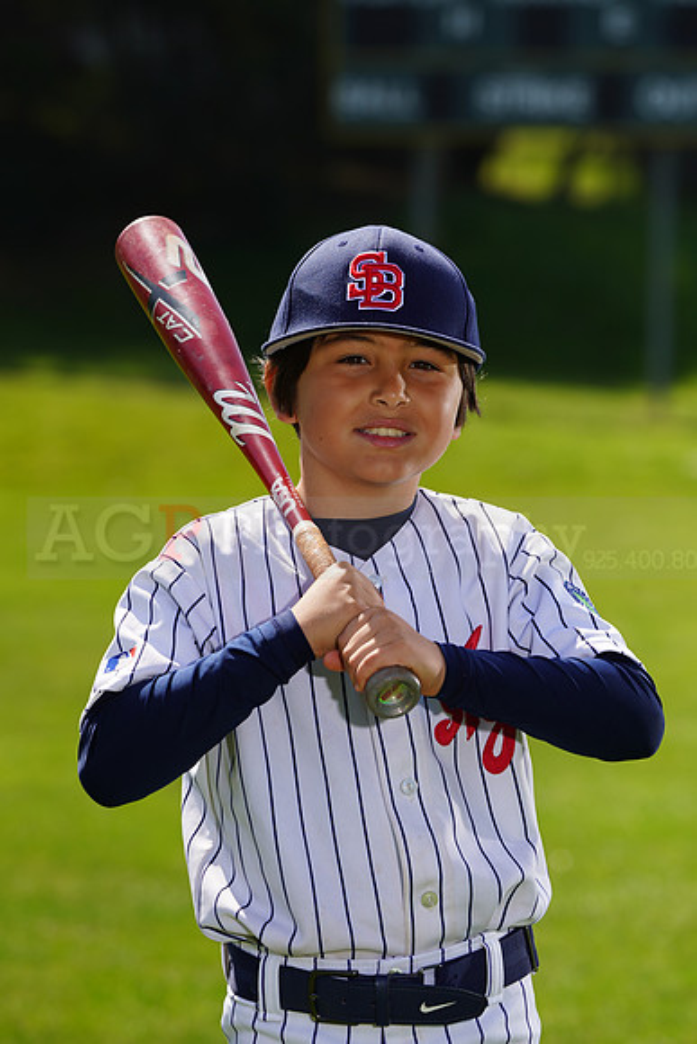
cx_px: 348
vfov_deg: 9.2
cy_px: 522
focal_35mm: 224
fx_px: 6501
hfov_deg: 6.1
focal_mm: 224
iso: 100
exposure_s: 1/250
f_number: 8
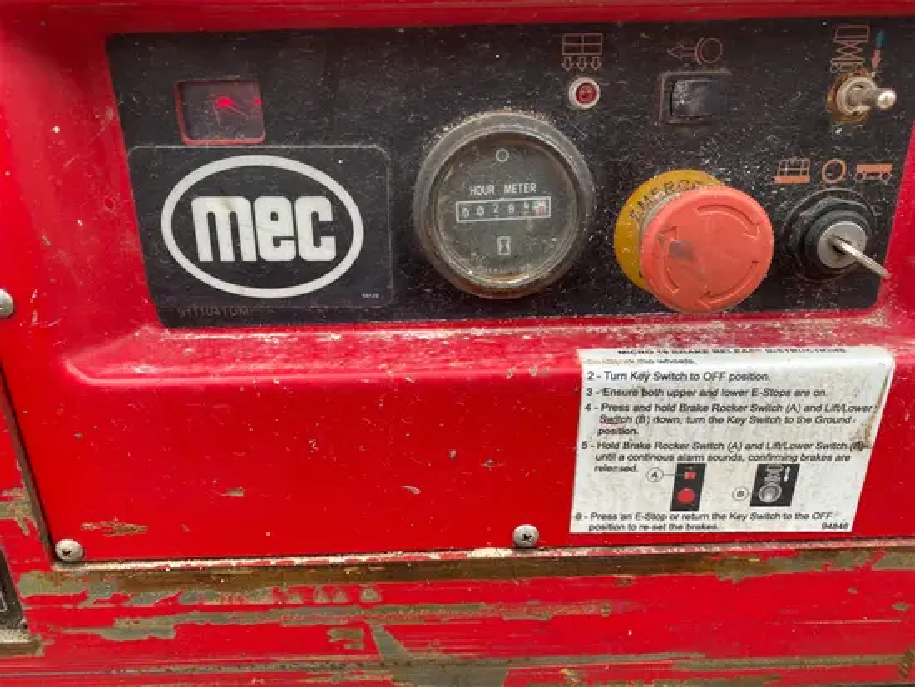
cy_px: 344
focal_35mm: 26
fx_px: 688
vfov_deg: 53.1
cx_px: 458
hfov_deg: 67.3
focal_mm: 4.25
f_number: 1.8
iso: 40
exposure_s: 1/122
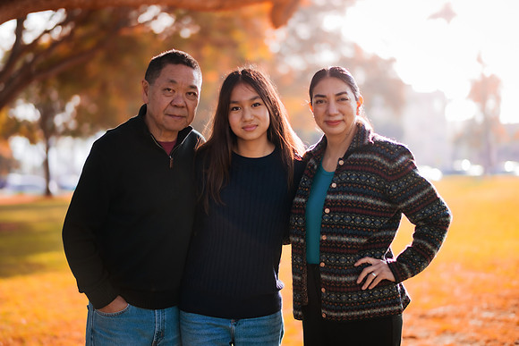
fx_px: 836
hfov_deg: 34.5
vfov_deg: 23.4
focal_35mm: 58
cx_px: 260
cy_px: 173
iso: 80
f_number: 1.4
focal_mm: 58
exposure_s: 1/800
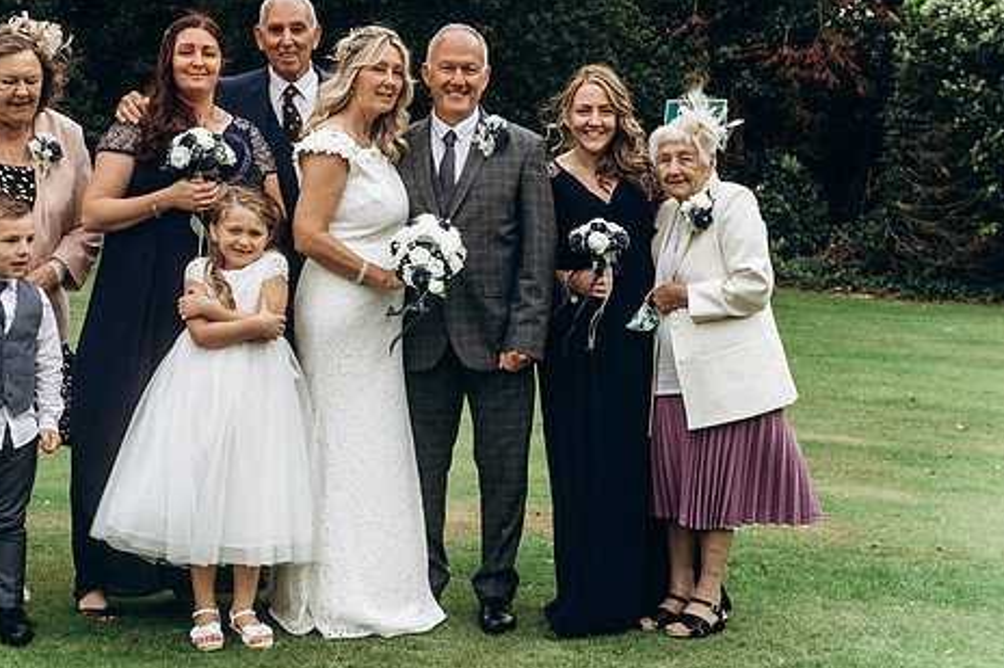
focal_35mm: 75
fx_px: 2091
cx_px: 385
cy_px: 307
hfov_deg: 26.9
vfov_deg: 18.2
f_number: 7.1
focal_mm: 60
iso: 200
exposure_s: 1/100
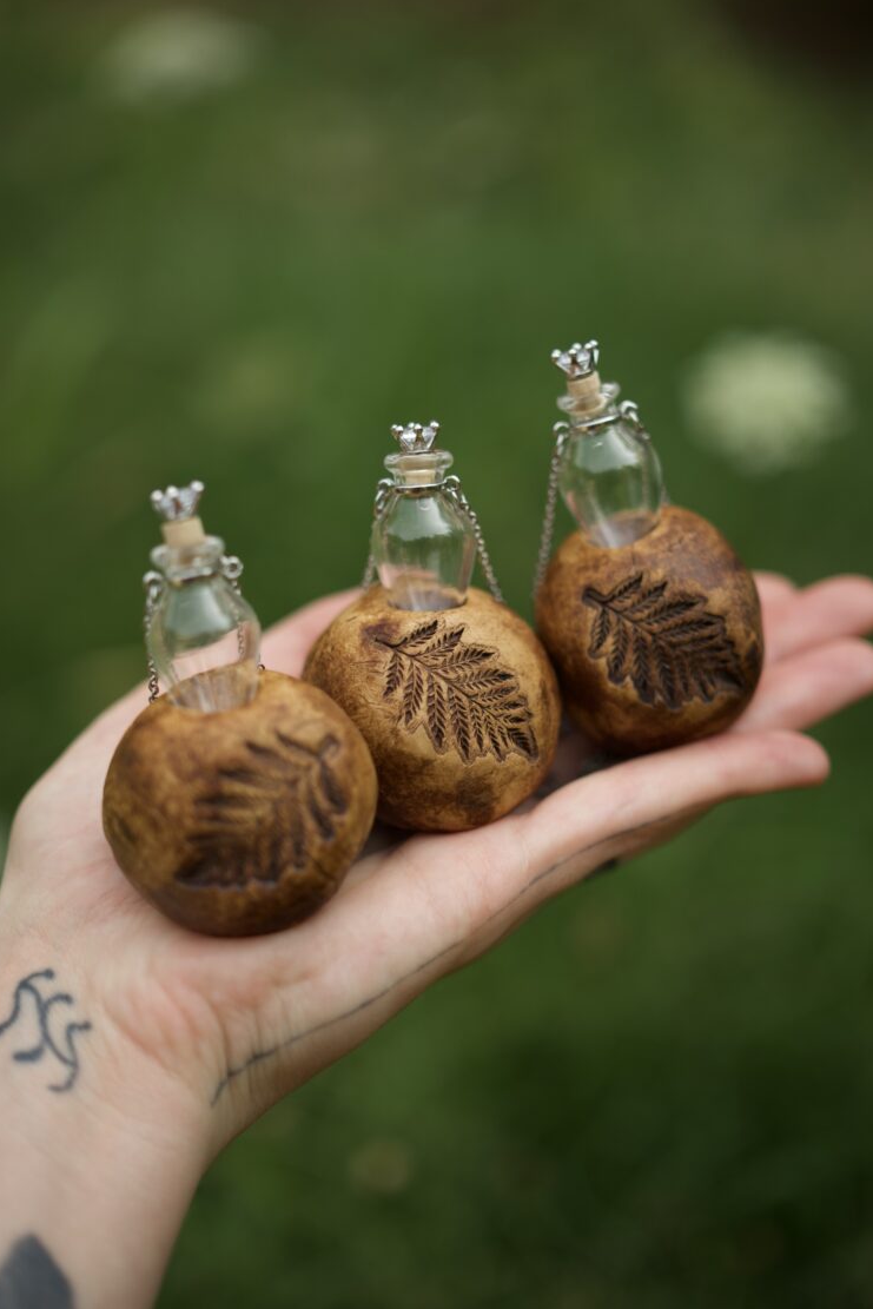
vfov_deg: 36.9
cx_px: 425
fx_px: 1963
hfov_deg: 25.1
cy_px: 662
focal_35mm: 54
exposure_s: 1/950
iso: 125
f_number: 1.4
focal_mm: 33
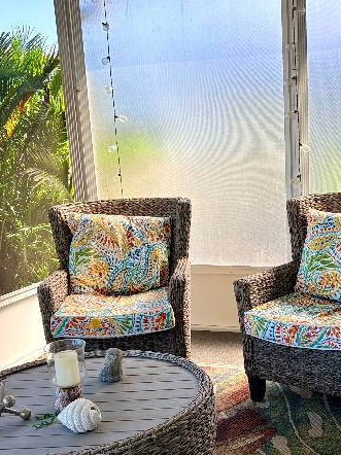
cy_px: 289
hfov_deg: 28.9
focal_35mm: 50
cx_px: 229
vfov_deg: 37.9
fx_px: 657
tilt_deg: -13.0
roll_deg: +3.4
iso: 50
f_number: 1.6
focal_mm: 5.96
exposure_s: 1/311
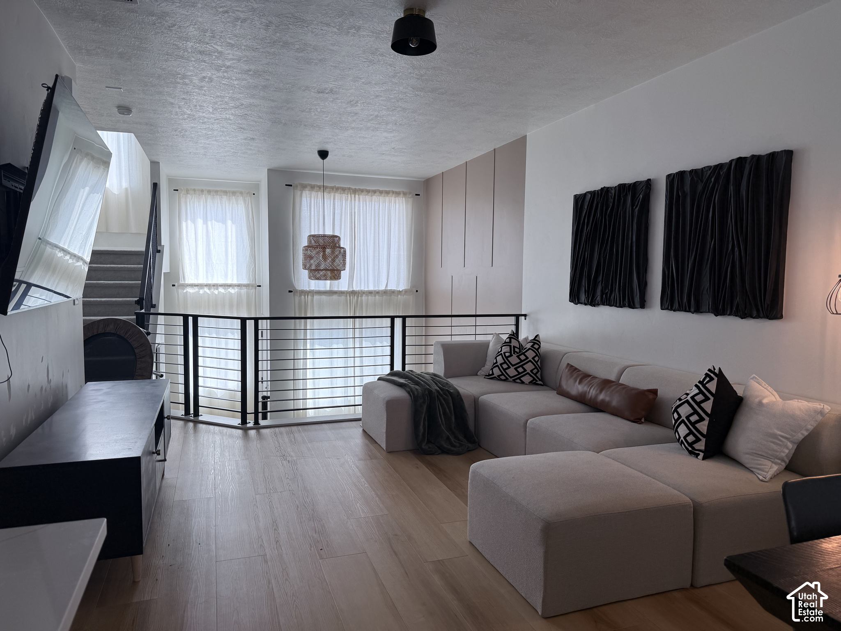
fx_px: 583
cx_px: 420
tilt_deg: -4.0
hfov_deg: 71.6
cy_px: 316
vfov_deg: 56.8
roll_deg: -0.5
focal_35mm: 24
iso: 100
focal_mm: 6.76
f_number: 1.78
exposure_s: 1/291
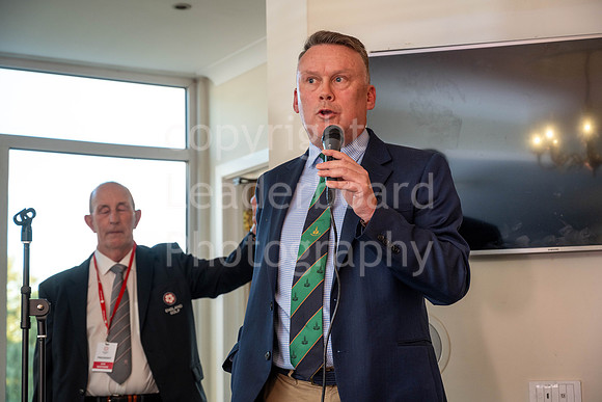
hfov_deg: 28.8
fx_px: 1171
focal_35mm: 70
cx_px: 301
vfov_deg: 19.5
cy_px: 201
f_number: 5
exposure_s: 1/160
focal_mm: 70
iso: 500
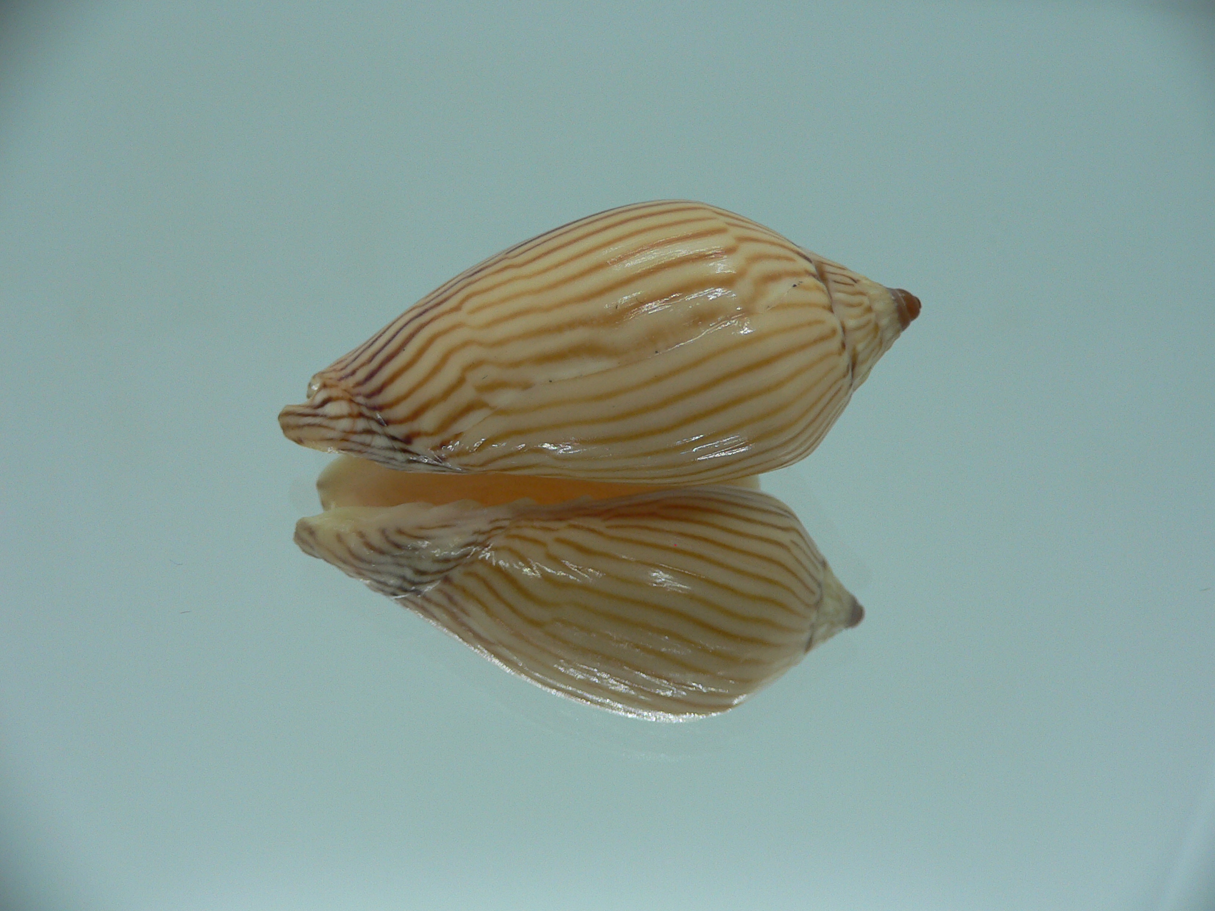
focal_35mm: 35
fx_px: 1228
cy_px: 456
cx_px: 608
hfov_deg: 52.6
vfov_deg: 40.7
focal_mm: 4.6
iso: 80
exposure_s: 1/60
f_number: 2.8
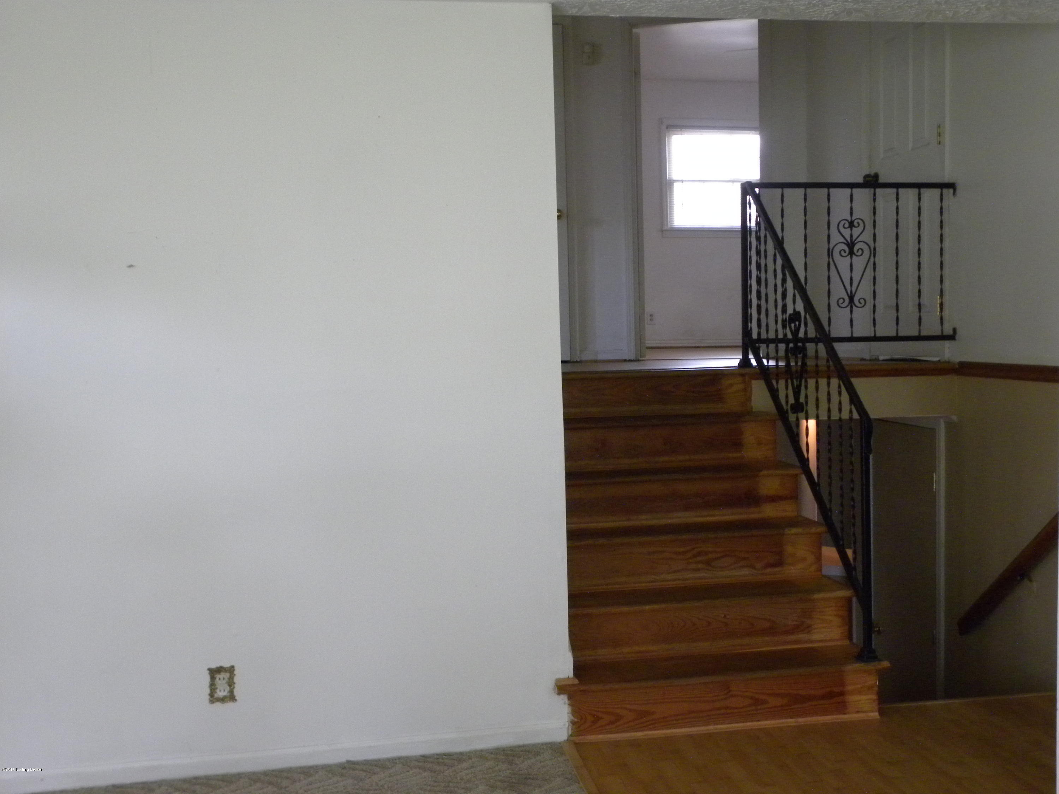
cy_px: 397
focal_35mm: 37
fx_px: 1132
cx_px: 530
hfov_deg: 50.1
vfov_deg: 38.7
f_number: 3.5
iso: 400
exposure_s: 1/60.2
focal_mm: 6.6
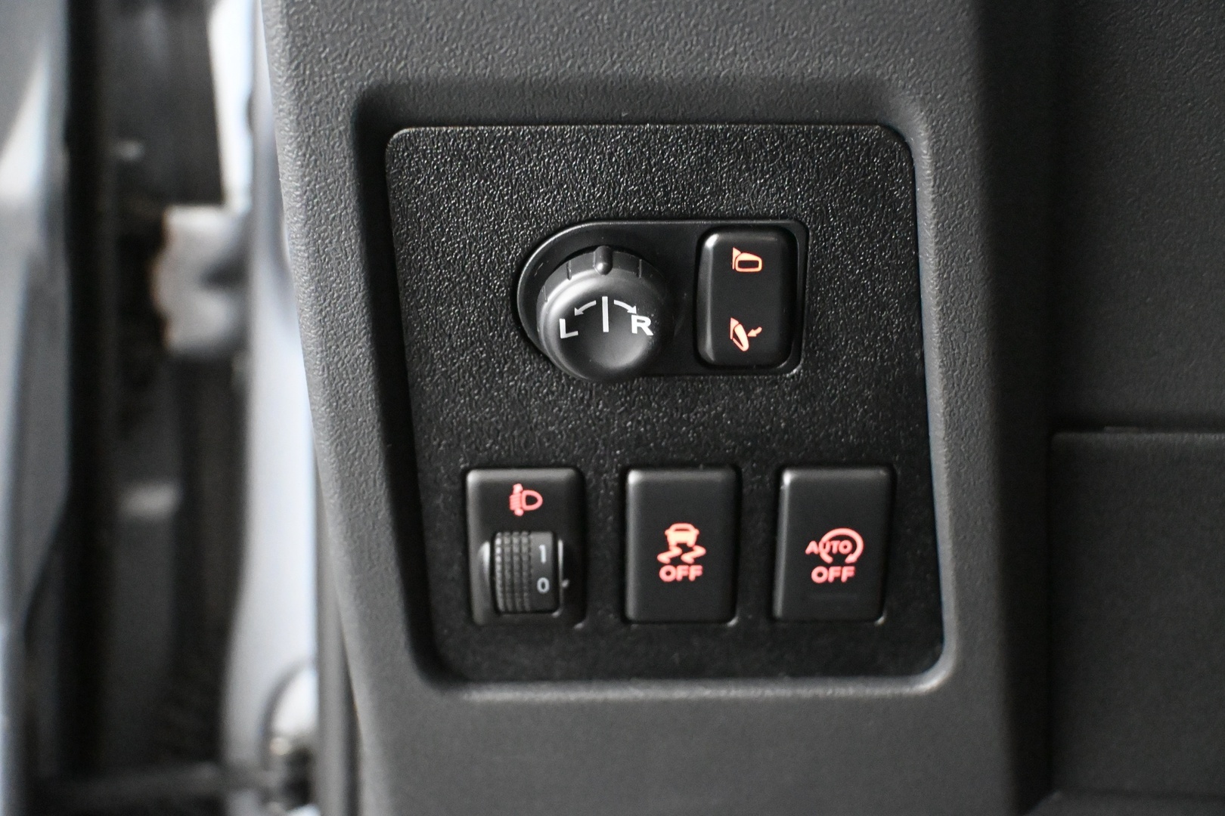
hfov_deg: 37.9
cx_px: 612
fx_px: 1786
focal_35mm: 52
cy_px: 408
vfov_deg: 25.8
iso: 12800
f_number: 5.3
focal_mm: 35
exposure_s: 1/20
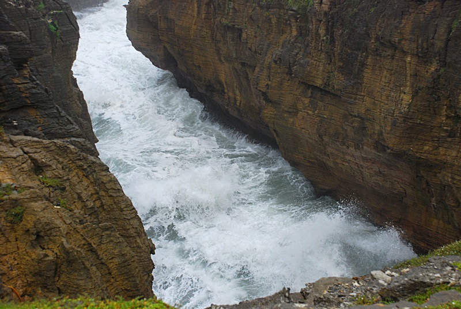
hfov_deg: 30.5
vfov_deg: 20.7
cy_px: 154
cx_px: 230
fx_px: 846
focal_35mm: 66
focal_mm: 44
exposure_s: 1/125
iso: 400
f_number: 5.6
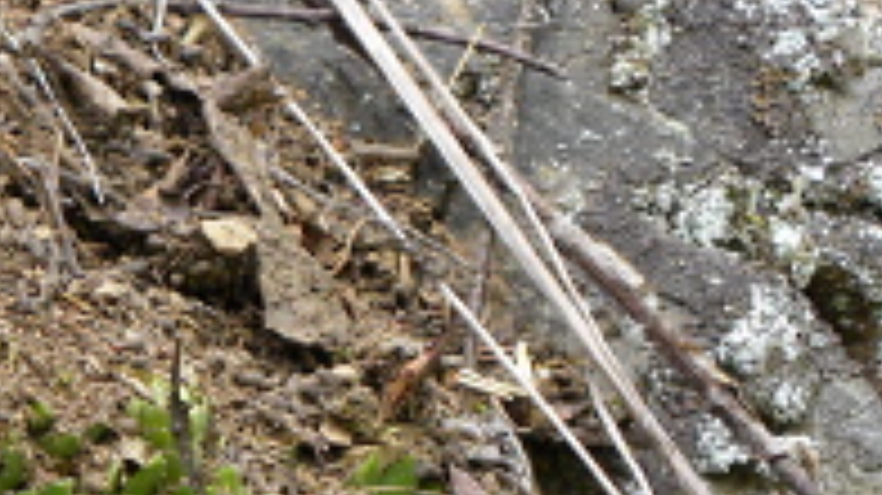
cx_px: 99
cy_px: 616
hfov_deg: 12.2
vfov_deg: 6.8
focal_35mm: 176
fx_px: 4114
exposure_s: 1/71
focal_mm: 11.8
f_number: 3.5
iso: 64
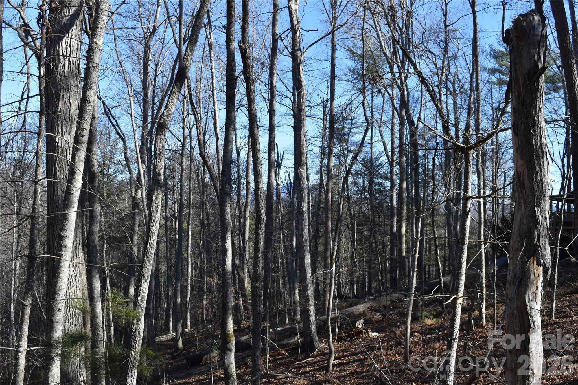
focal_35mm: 44
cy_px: 192
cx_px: 289
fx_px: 698
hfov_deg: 45.0
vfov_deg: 30.8
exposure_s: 1/250
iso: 200
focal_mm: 29
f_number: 8
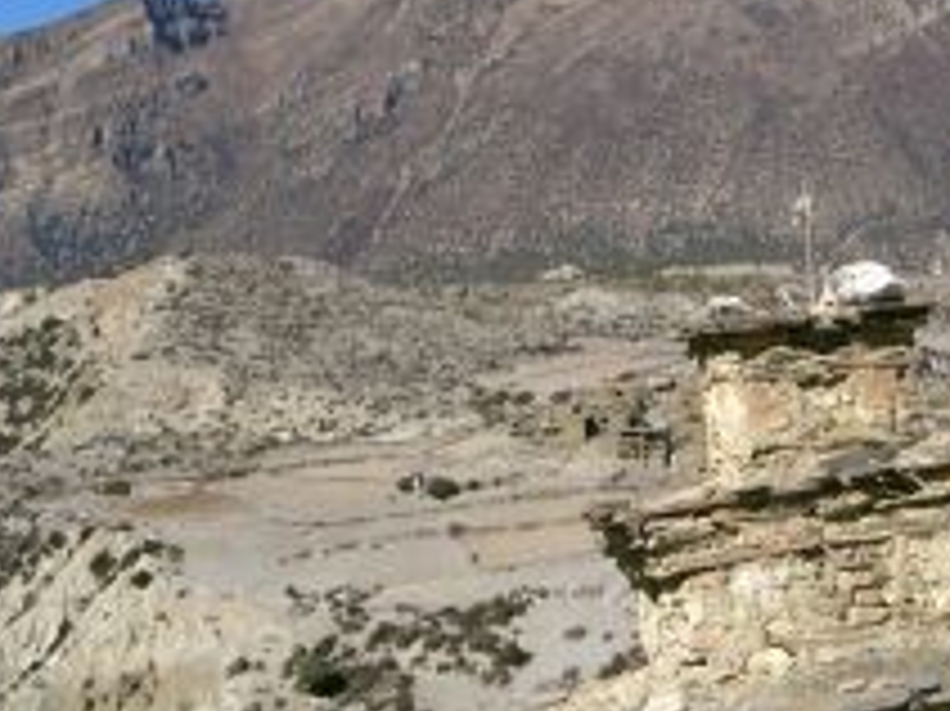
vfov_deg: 18.6
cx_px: 750
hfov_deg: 24.4
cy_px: 216
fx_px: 2167
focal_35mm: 79
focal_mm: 8
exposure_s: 1/1000
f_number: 4.8
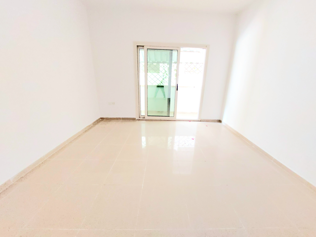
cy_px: 118
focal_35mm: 13
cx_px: 158
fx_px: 119
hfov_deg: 106.2
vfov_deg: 89.9
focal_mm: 1.74
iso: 640
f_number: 2.2
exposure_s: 1/13
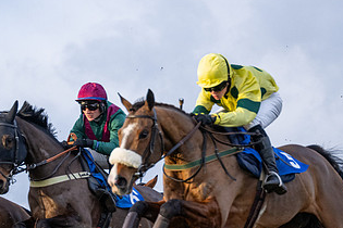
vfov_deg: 7.3
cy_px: 222
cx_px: 101
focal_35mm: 188
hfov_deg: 10.9
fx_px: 1791
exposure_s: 1/2500
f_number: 2.8
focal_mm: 70
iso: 800
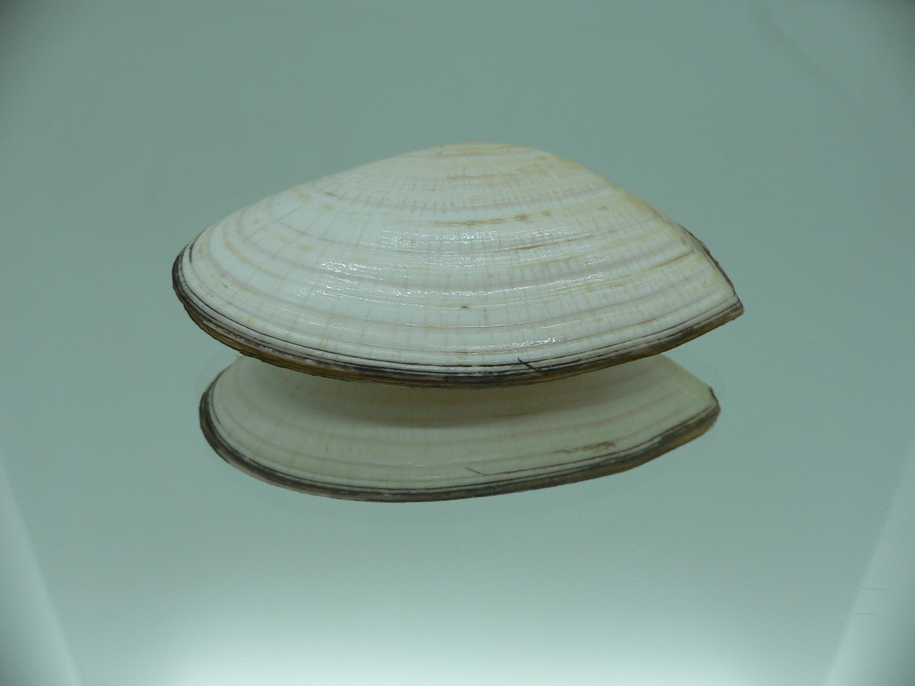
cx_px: 458
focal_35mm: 35
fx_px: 925
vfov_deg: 40.7
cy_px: 343
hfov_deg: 52.6
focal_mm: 4.6
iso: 80
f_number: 2.8
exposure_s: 1/80
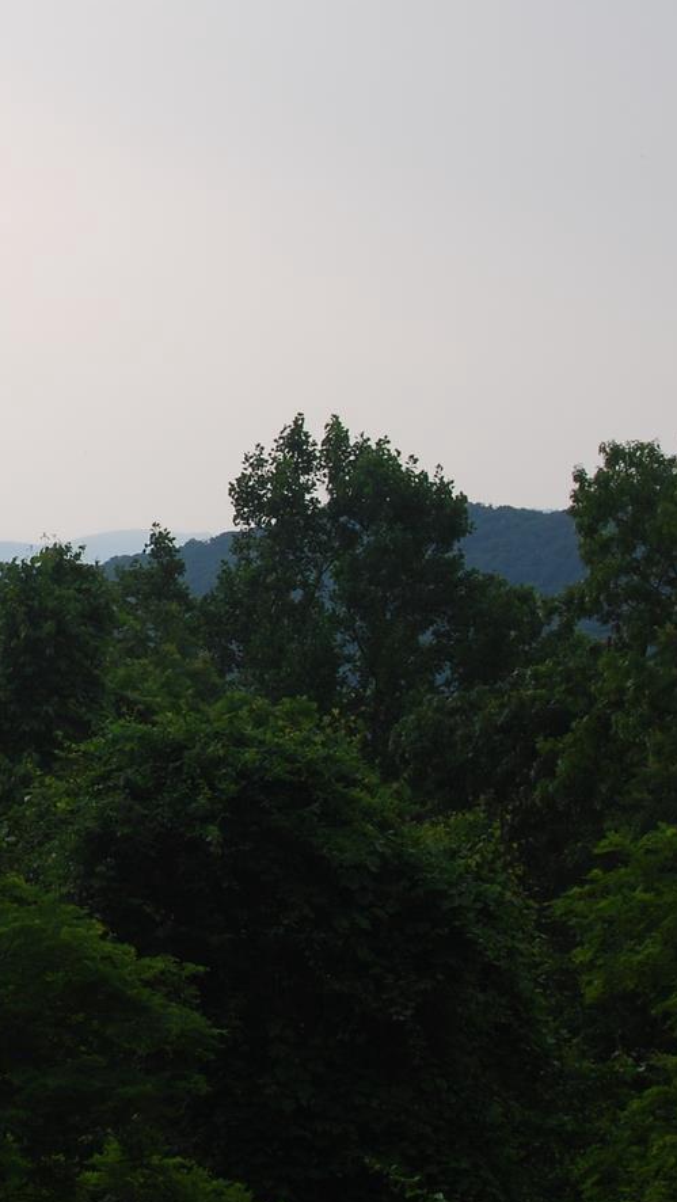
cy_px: 511
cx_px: -271
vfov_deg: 16.9
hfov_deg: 9.3
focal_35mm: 127
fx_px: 4056
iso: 200
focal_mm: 35
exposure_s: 1/160
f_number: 9
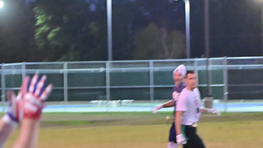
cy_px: 142
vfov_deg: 5.4
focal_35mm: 225
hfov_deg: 9.6
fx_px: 1569
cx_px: 191
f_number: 4
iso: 6400
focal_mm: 80
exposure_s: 1/320
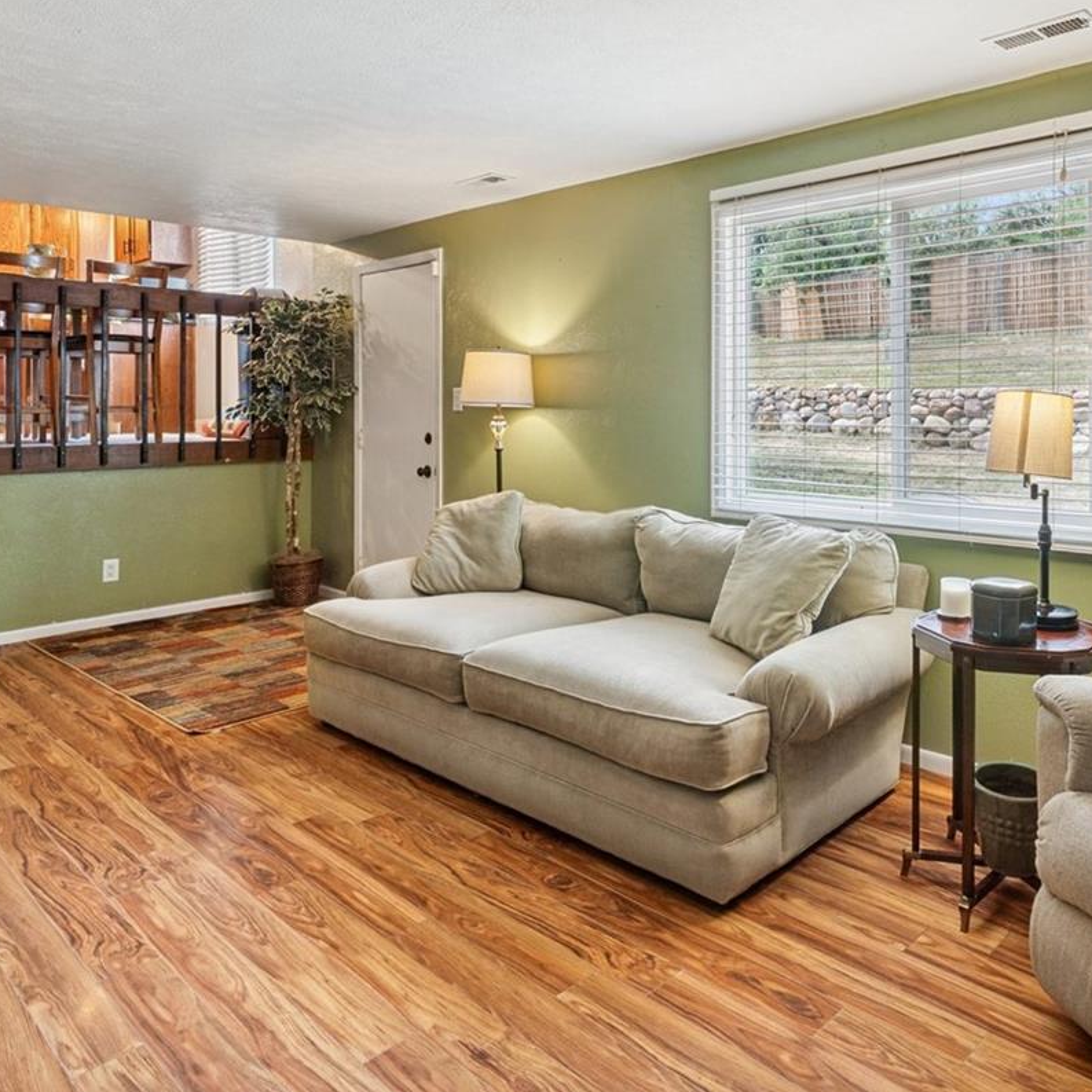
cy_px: 404
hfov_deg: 60.2
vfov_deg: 60.1
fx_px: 928
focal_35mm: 26
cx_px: 681
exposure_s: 1/1.67
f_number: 11
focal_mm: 15
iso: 100
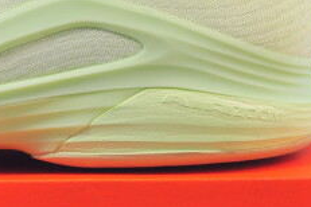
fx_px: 2237
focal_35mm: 259
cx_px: -81
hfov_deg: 7.9
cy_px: -107
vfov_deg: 5.3
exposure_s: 1/320
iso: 250
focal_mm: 50
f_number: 2.5
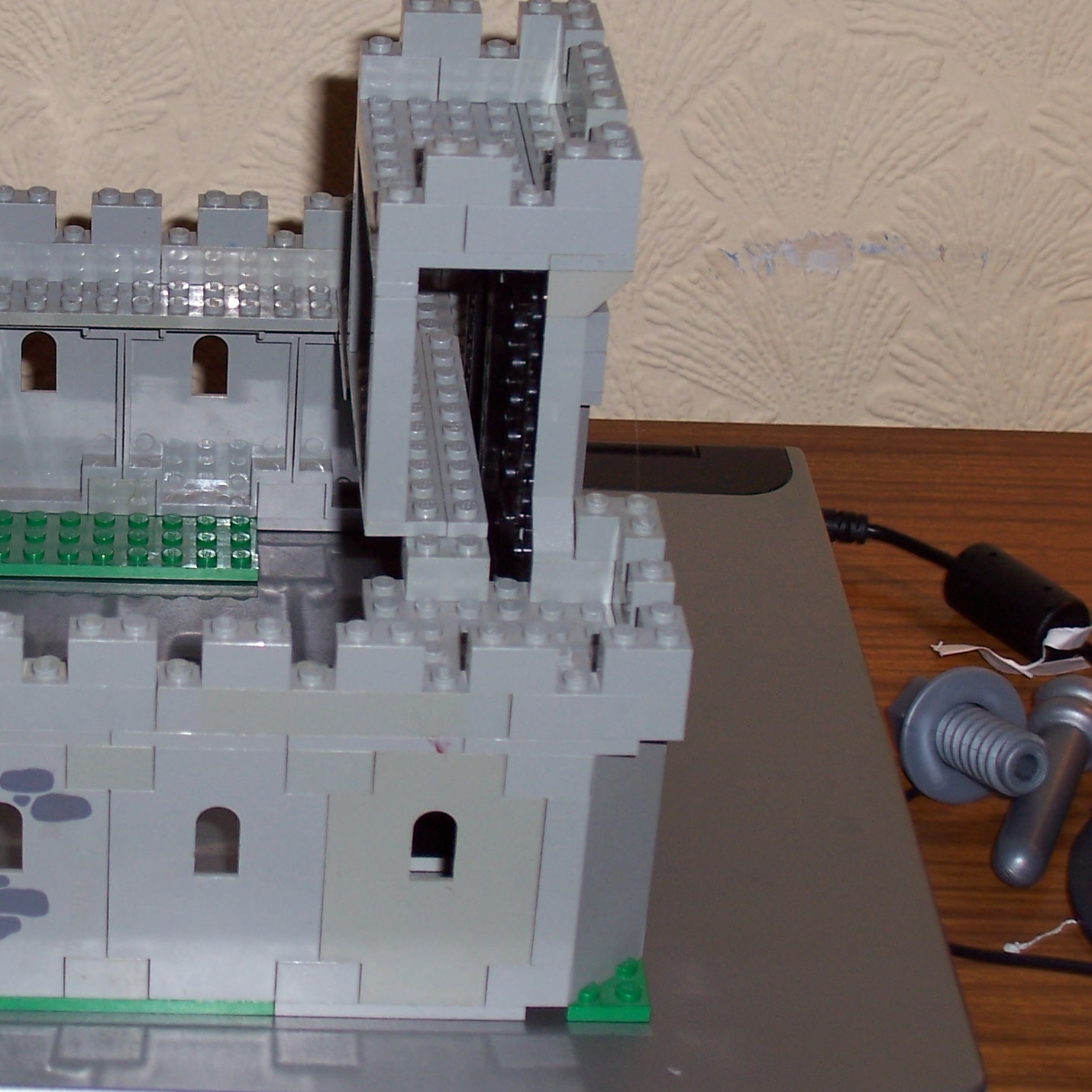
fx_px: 3355
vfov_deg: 18.5
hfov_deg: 18.3
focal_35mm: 94
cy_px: 483
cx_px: 218
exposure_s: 1/90
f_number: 4
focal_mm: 10.8
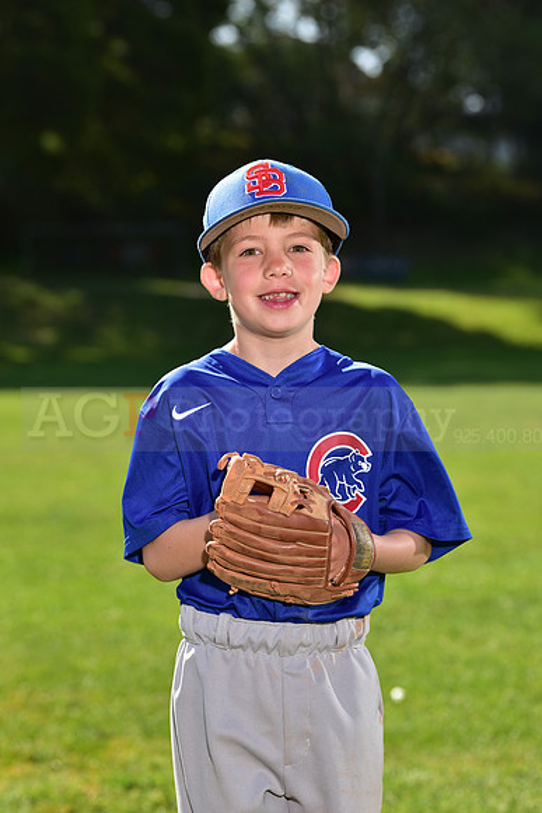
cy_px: 406
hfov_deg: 11.0
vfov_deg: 16.4
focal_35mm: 125
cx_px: 271
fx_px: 2821
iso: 80
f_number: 5.6
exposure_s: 1/250
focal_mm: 125
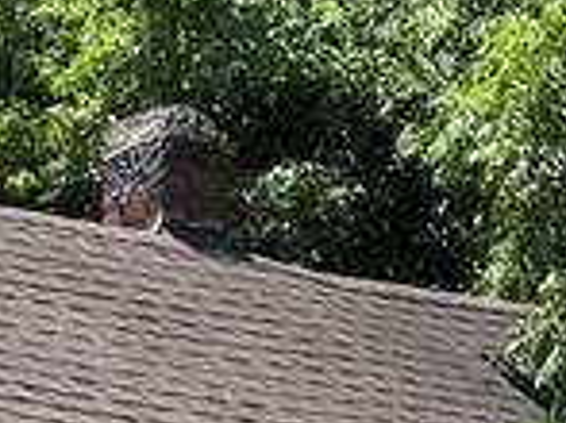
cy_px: 896
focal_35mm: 167
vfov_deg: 8.4
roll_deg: +0.5
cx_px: -12
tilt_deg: -3.4
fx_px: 2728
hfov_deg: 11.7
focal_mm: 6.76
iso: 80
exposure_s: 1/1855
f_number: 1.78
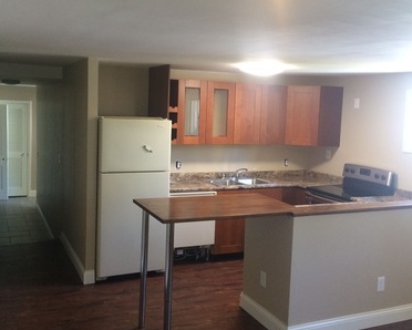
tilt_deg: -4.3
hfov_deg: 47.9
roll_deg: -1.1
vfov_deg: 39.2
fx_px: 464
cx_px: 205
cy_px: 152
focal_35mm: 38
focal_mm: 4.15
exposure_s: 1/30
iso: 160
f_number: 2.2
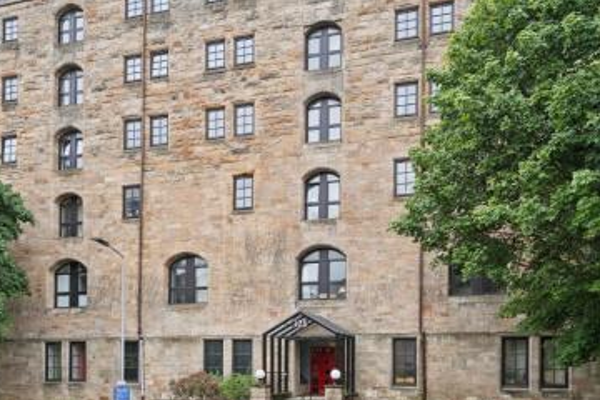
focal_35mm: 37
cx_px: 278
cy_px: 234
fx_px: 617
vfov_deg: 35.8
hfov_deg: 51.8
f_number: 4
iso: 250
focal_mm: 28
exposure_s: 1/640
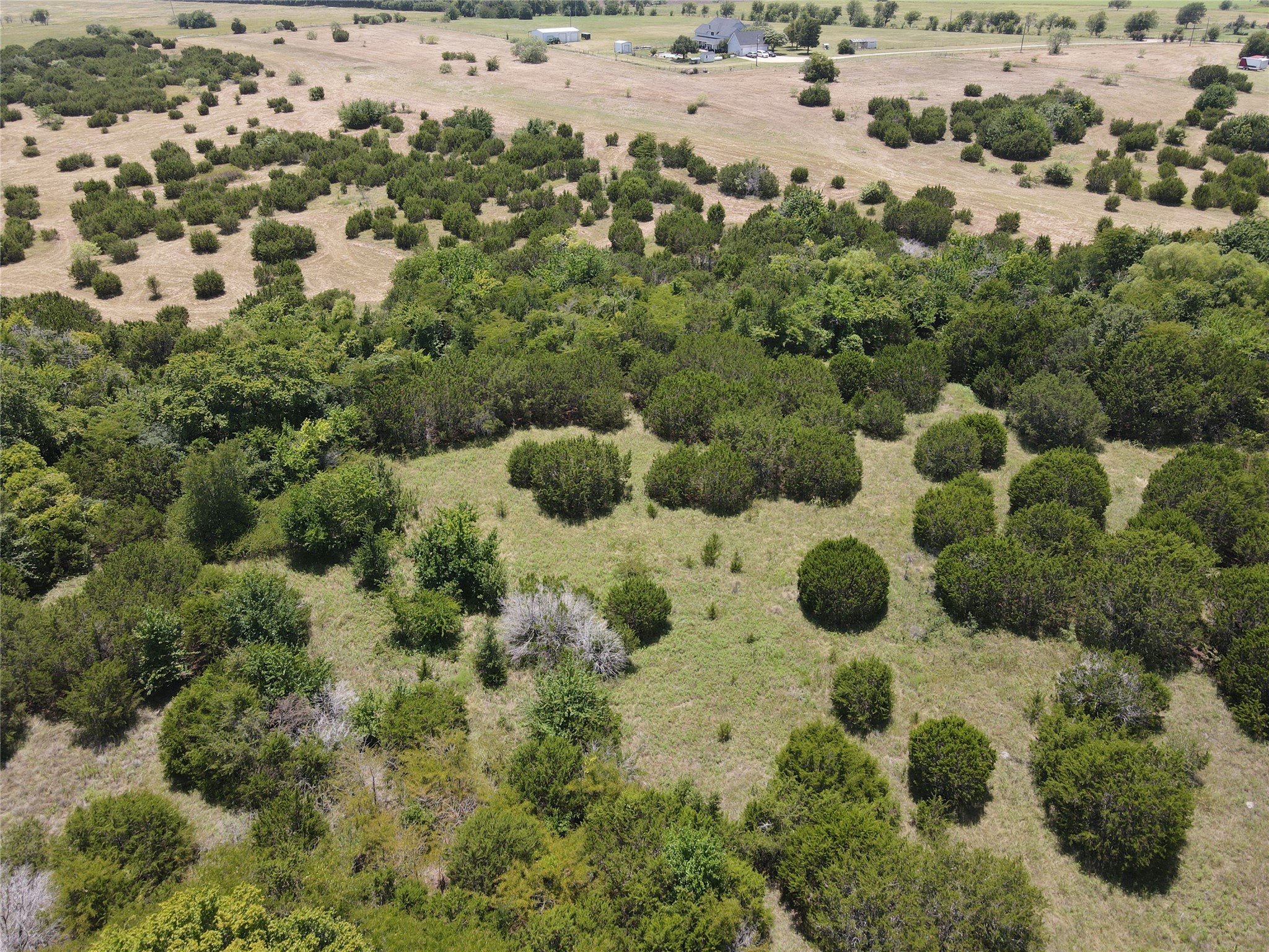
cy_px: 476
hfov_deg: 71.6
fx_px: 880
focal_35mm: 24
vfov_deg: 56.8
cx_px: 634
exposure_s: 1/320
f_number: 2.8
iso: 100
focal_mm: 4.5
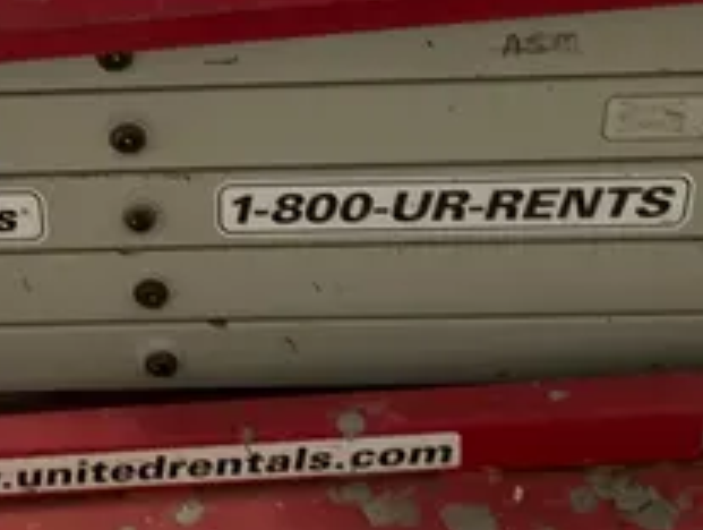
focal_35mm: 69
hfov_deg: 27.6
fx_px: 1404
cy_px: 46
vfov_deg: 20.9
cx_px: 146
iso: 500
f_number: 1.5
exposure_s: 1/30
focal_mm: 5.7
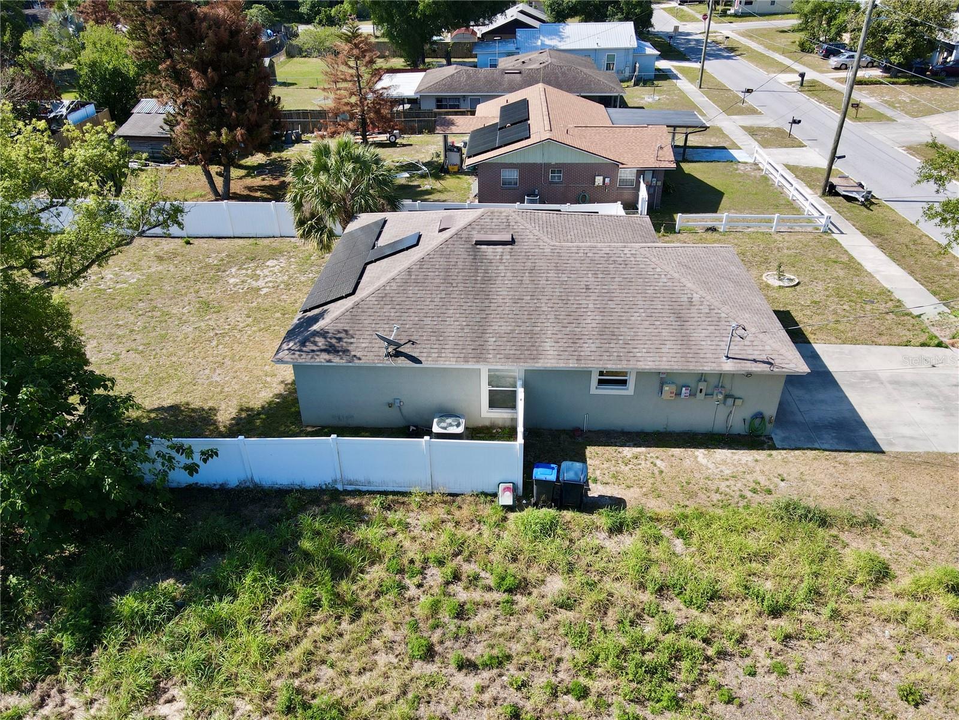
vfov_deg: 56.8
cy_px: 360
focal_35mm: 24
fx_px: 665
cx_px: 480
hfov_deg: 71.6
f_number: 2.8
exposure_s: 1/350
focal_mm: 4.5
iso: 100
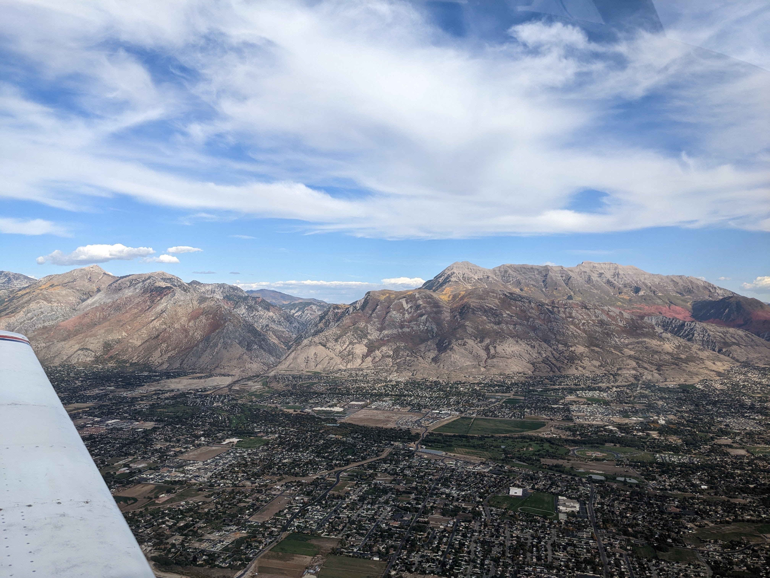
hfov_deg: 65.3
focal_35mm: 27
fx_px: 601
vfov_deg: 51.4
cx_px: 385
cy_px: 289
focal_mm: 4.38
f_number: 1.73
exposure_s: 1/2597
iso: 67
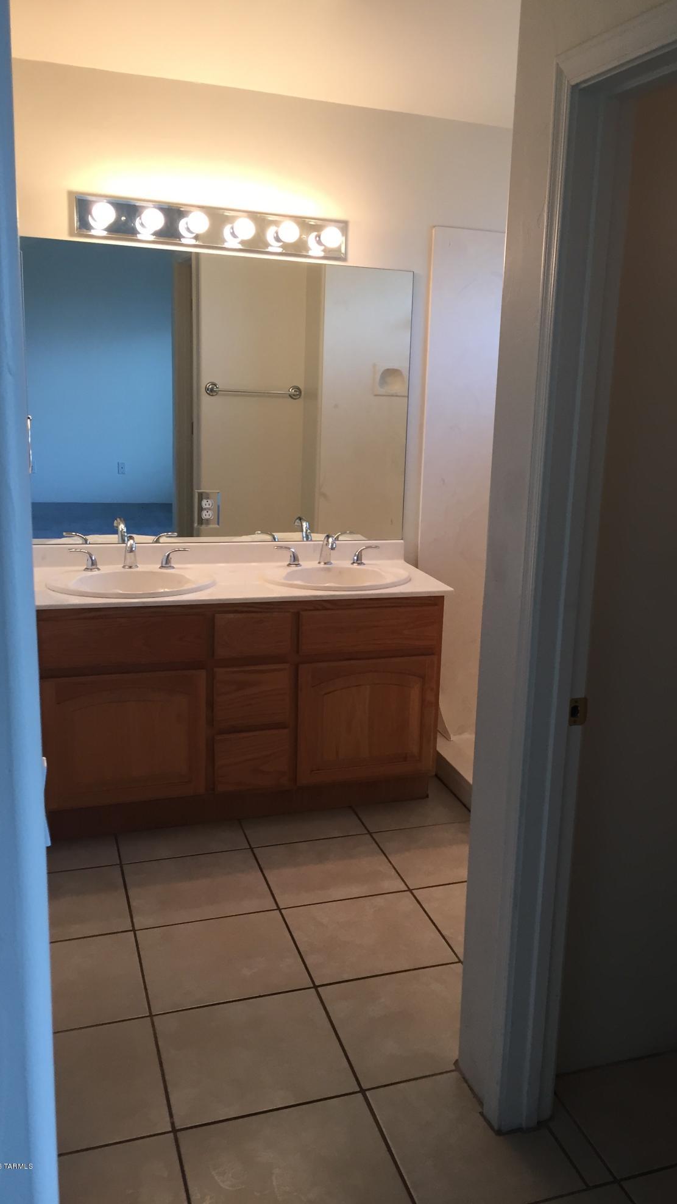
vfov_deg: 61.0
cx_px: 433
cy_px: 595
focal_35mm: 32
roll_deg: -3.0
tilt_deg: -12.1
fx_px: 1021
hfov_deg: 36.4
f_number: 2.2
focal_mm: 4.15
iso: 32
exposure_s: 1/30
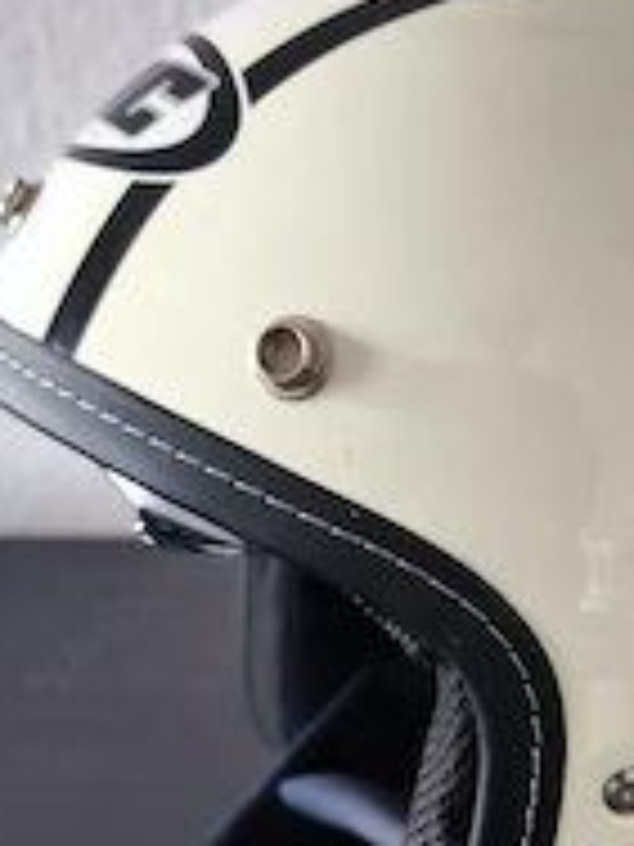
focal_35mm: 49
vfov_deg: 38.0
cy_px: 630
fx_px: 1197
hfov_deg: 28.5
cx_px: 571
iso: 250
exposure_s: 1/50
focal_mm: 6.57
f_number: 1.6
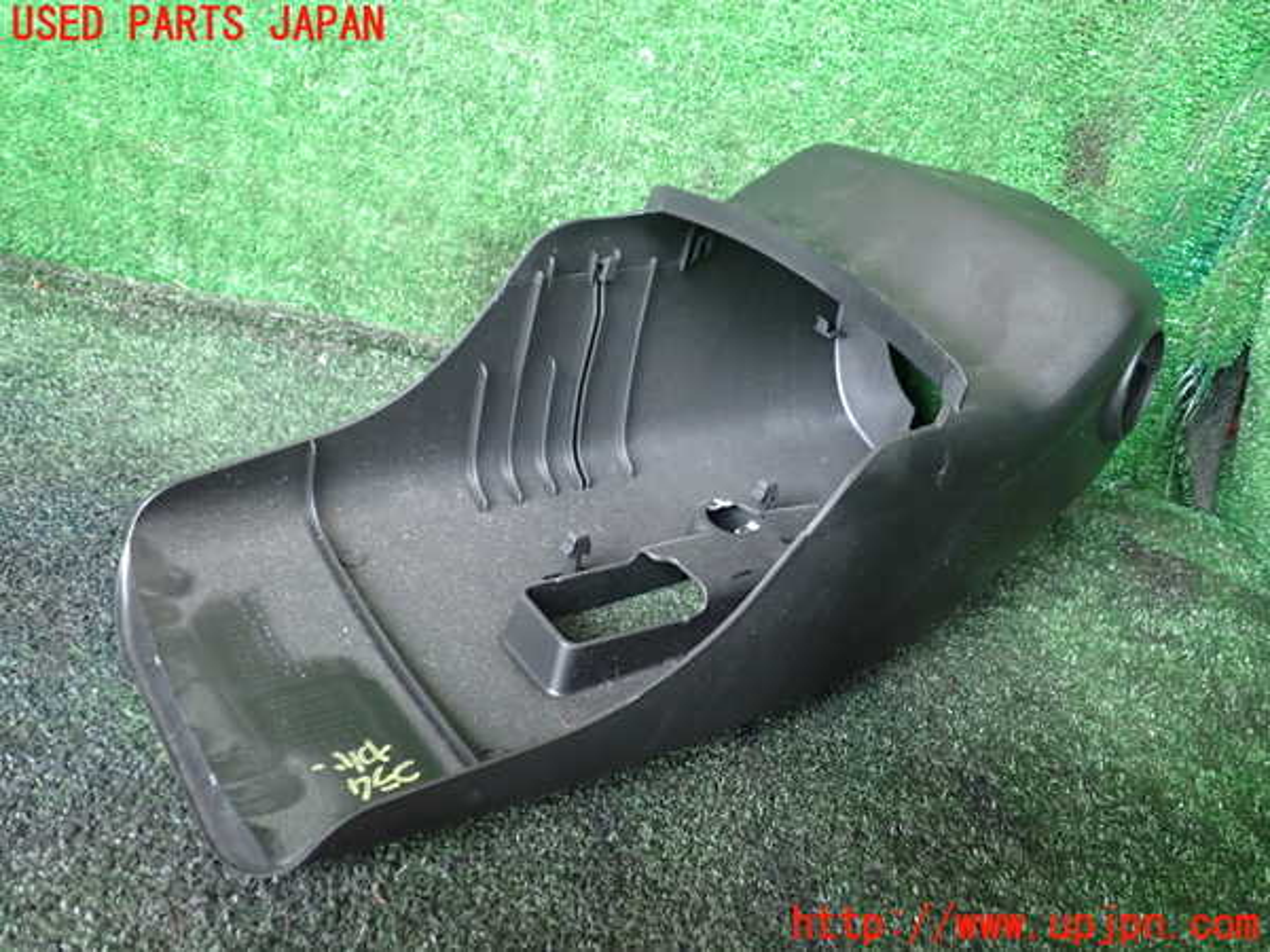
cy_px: 476
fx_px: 1101
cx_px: 635
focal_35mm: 30
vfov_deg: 46.8
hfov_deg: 60.0
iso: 800
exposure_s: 1/30
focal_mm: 5.4
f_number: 2.3
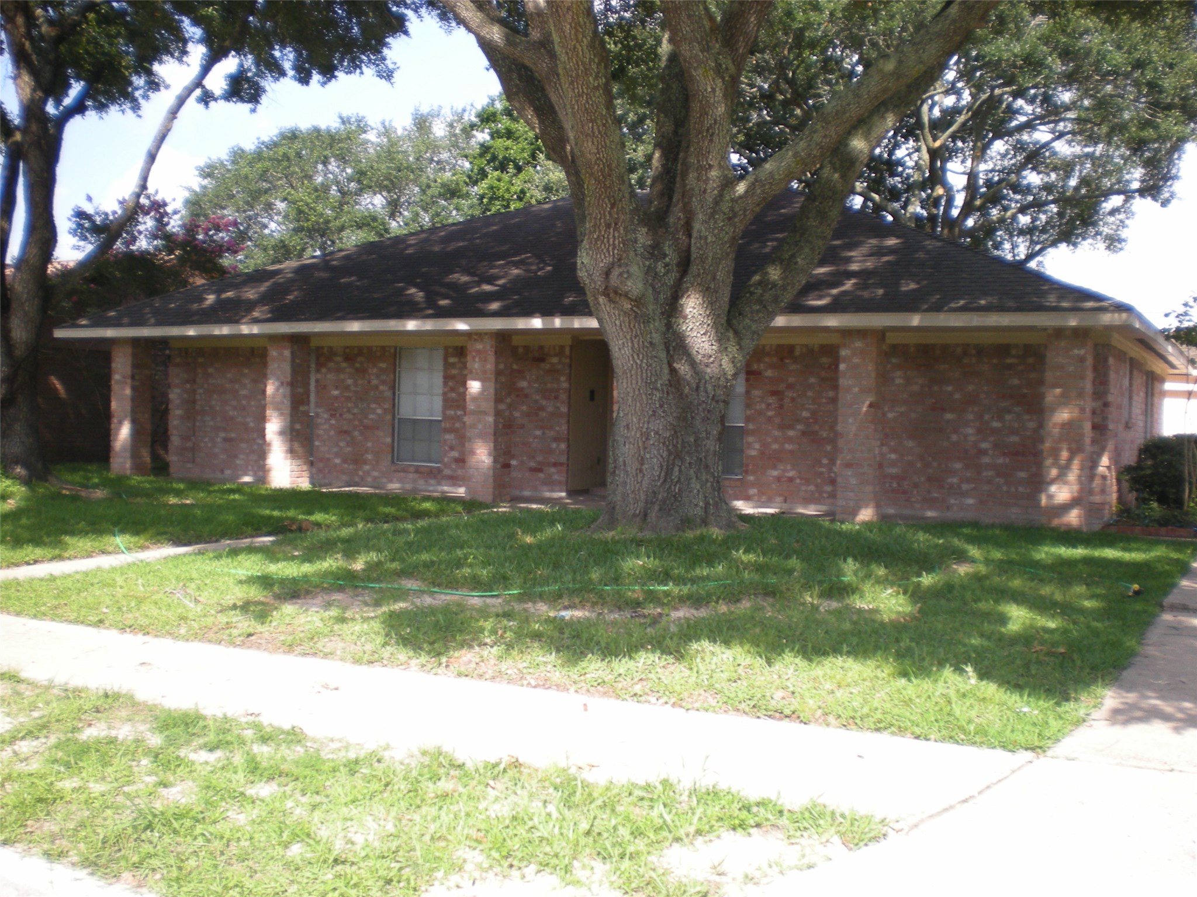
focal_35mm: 38
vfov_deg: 37.7
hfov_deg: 49.0
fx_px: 1314
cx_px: 598
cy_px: 448
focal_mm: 6.3
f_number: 3.1
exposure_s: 1/248
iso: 64
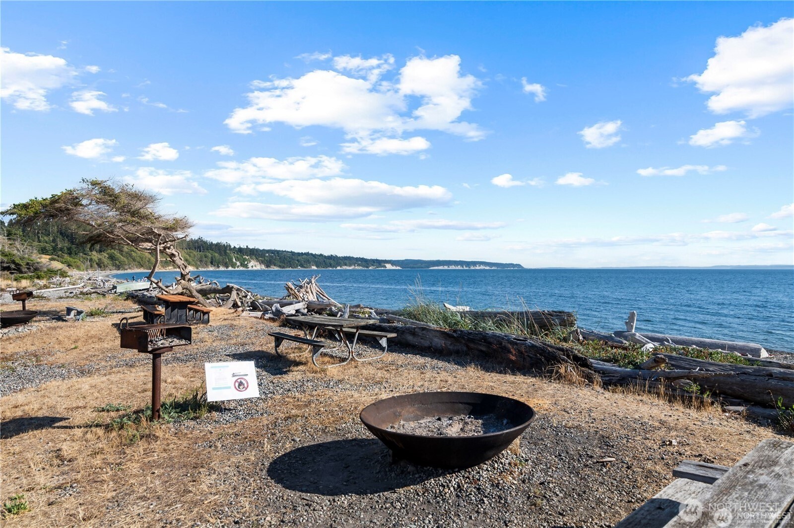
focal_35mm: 24
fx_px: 529
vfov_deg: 53.0
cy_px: 264
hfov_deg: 73.8
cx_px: 397
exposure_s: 1/400
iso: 200
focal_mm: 24
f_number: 8
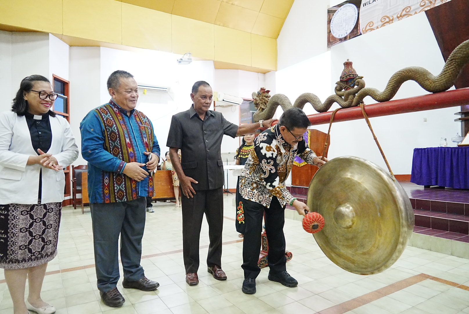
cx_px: 234
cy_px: 157
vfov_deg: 53.2
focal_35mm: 24
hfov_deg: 73.7
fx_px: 313
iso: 12800
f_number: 4
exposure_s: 1/125
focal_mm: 24
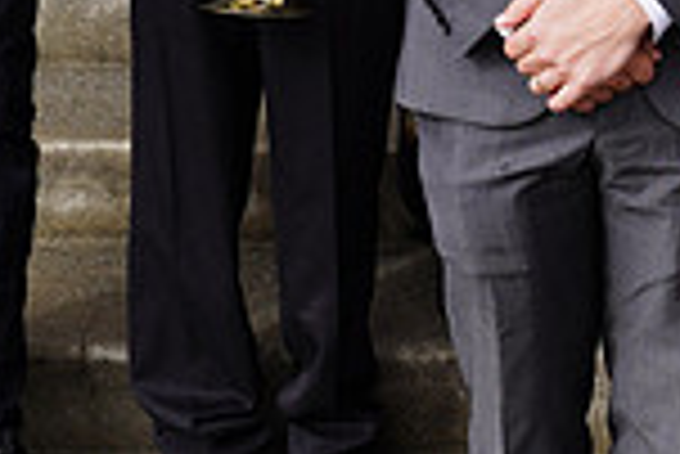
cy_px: -411
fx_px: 2609
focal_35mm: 138
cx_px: 766
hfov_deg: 14.5
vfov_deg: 9.4
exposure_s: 1/200
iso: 100
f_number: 8
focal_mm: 36
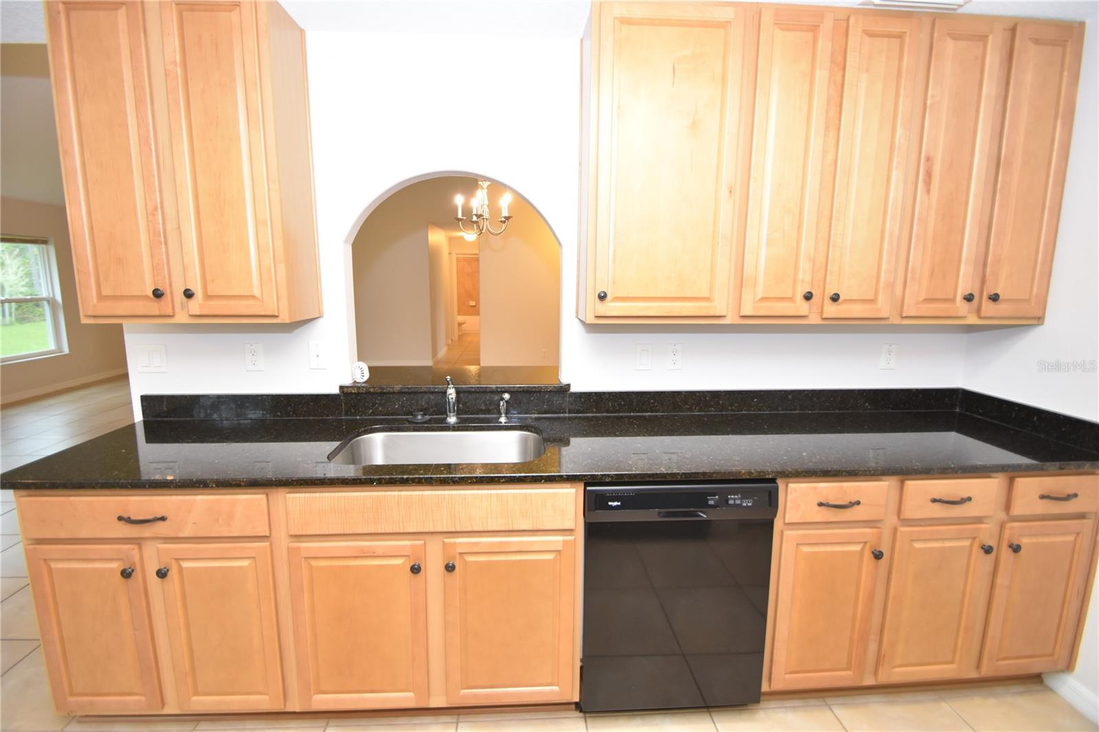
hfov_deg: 100.4
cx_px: 550
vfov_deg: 77.3
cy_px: 366
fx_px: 458
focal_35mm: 15
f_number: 4
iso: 720
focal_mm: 10
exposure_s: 1/60
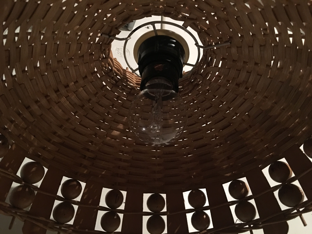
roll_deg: -3.6
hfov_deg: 61.7
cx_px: 156
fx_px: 261
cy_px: 117
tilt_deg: +40.2
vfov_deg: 48.2
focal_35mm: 29
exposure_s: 1/8
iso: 160
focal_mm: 4.15
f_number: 2.2
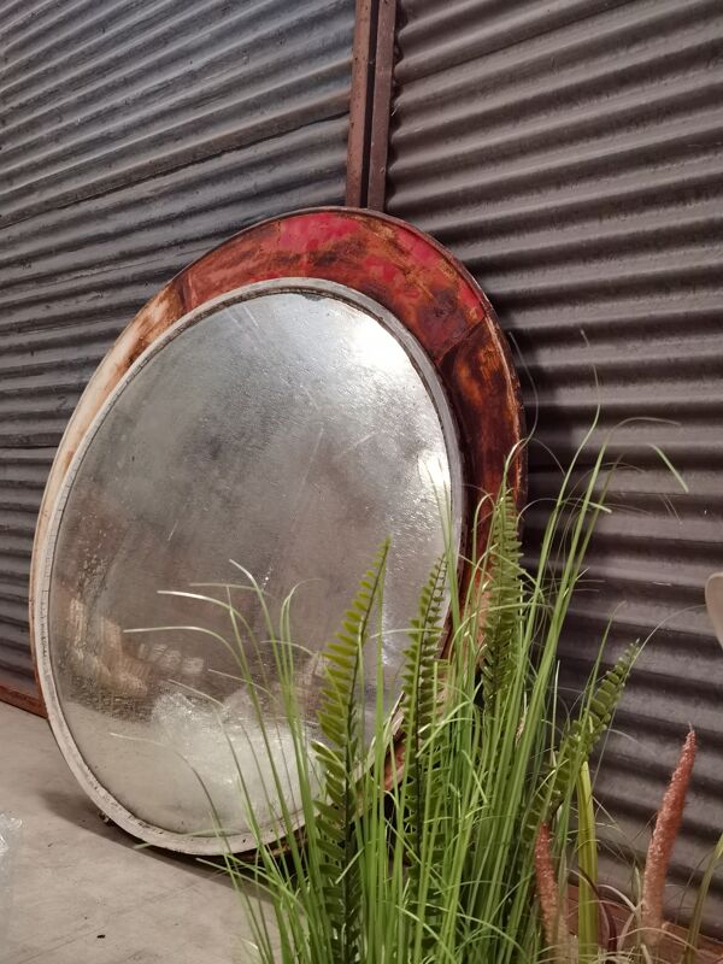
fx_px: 919
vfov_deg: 55.4
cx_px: 362
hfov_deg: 42.9
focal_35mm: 33
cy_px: 482
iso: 800
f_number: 1.9
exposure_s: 1/20
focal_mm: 6.71
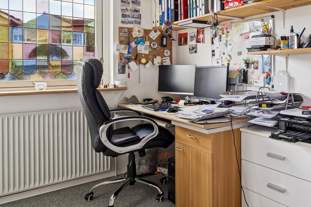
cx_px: 264
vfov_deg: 39.5
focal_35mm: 33
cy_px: 68
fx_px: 285
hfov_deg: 52.2
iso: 200
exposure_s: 1/6
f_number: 8
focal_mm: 16
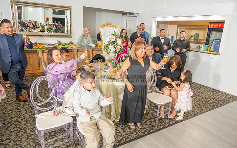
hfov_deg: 72.5
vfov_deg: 49.3
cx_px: 117
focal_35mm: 25
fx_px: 161
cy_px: 75
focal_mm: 24
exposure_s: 1/160
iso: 500
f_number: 3.5
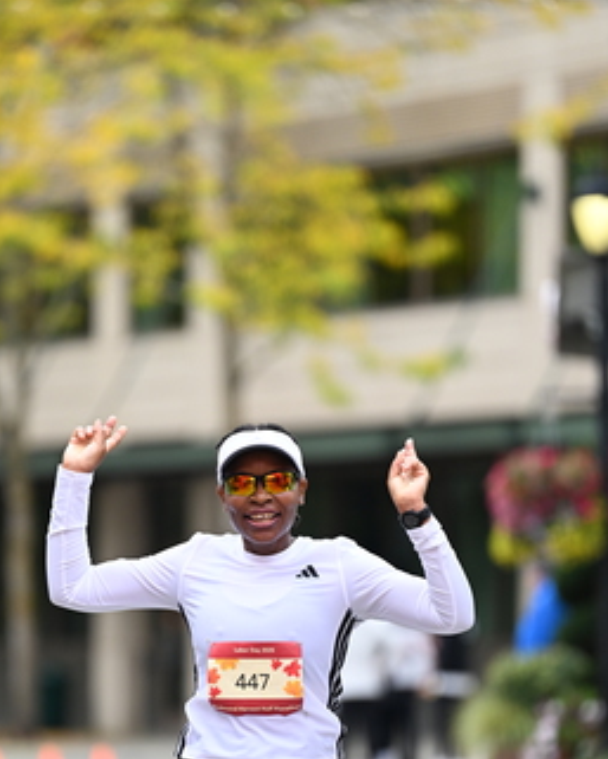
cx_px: 228
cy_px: 546
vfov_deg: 6.0
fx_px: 7239
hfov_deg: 4.8
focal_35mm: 322
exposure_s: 1/2000
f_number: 2.8
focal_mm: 200
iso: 640
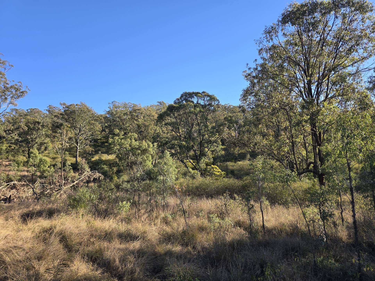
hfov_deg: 73.9
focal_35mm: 23
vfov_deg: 58.9
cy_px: 140
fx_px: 249
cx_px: 188
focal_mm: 6.3
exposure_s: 1/277
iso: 12
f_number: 1.7
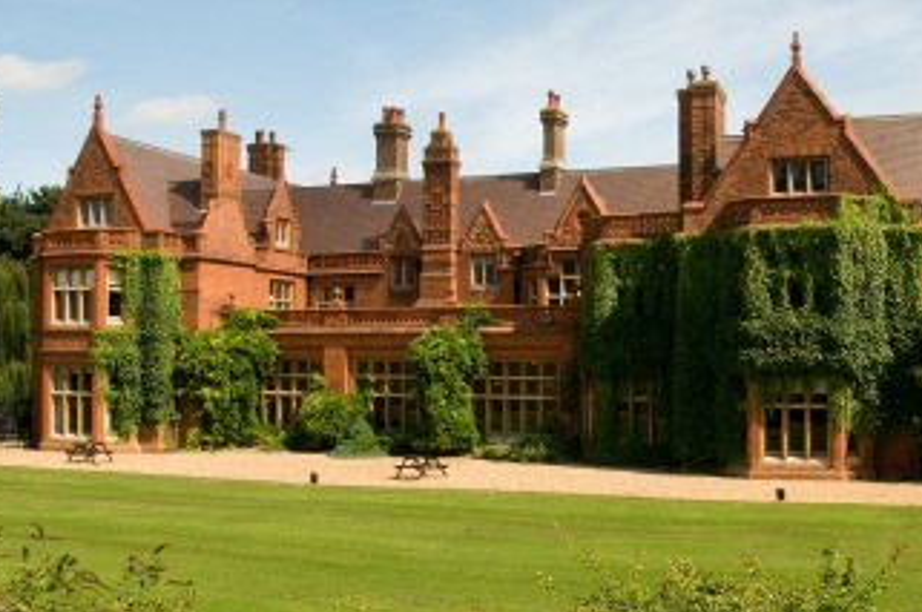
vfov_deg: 31.1
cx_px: 531
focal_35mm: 43
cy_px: 302
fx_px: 1100
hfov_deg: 45.3
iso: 200
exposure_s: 1/80
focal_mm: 18
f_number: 16
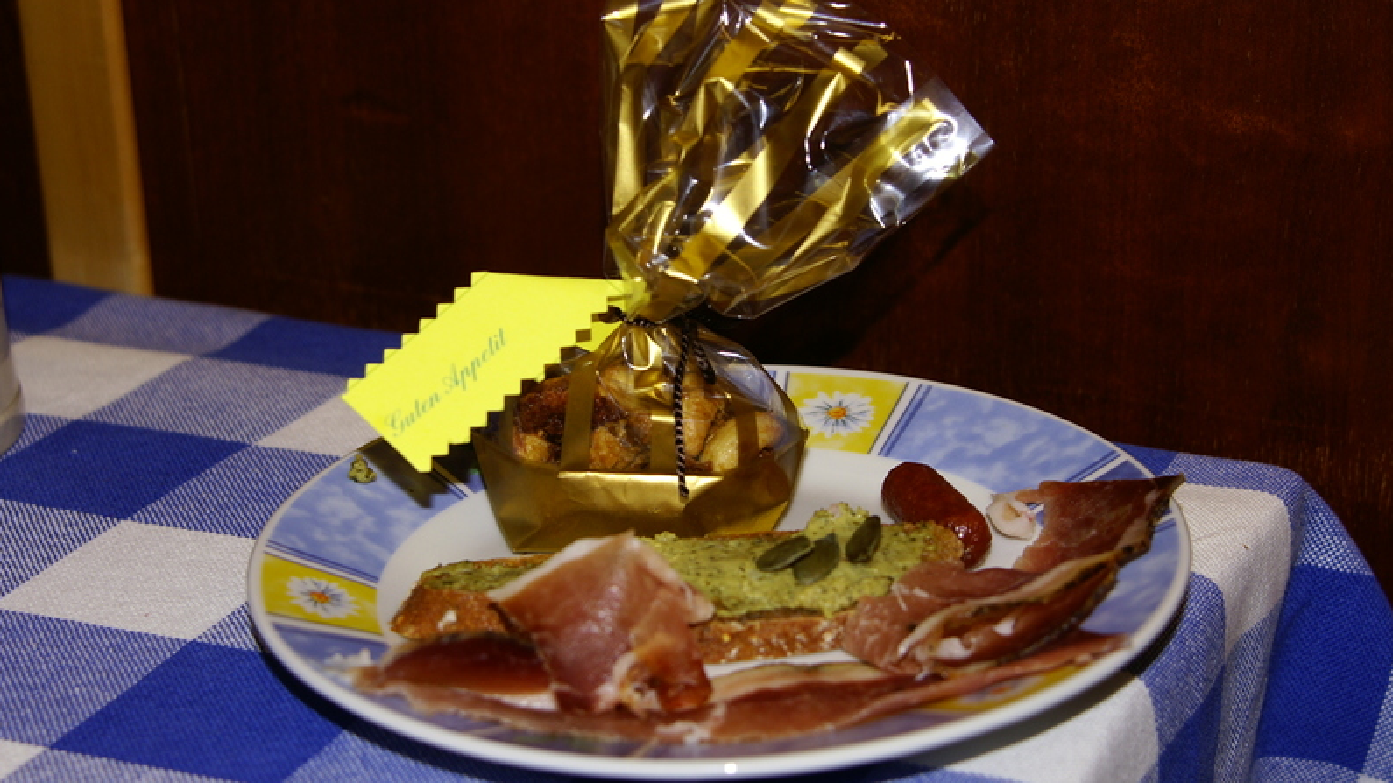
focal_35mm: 79
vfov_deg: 15.3
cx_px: 696
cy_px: 359
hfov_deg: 26.9
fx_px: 2918
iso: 200
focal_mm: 50
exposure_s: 1/80
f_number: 5.6
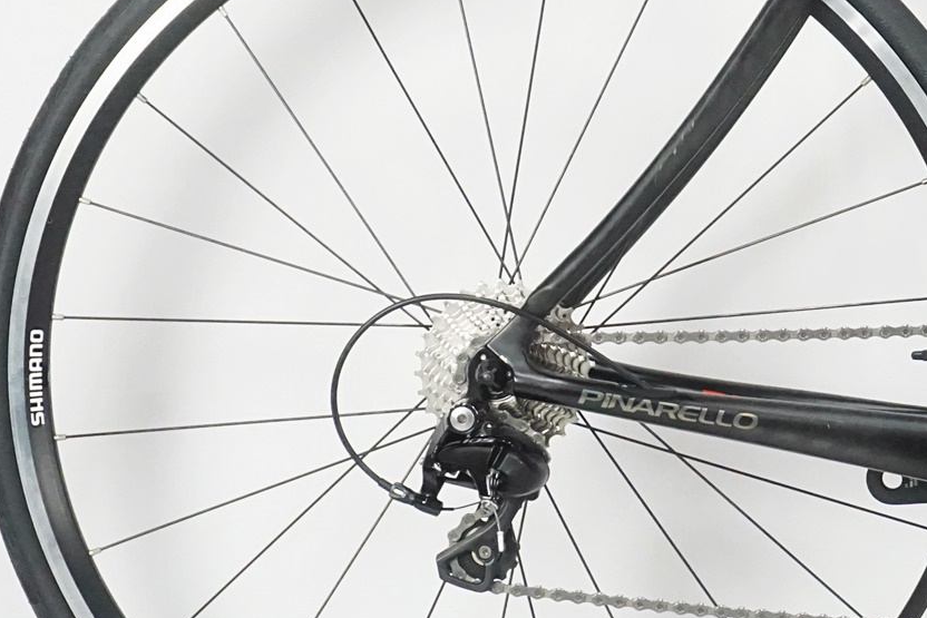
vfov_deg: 7.7
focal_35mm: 177
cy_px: 26
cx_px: 1278
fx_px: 4570
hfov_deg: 11.2
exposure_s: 1/50
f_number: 10
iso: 3200
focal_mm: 41
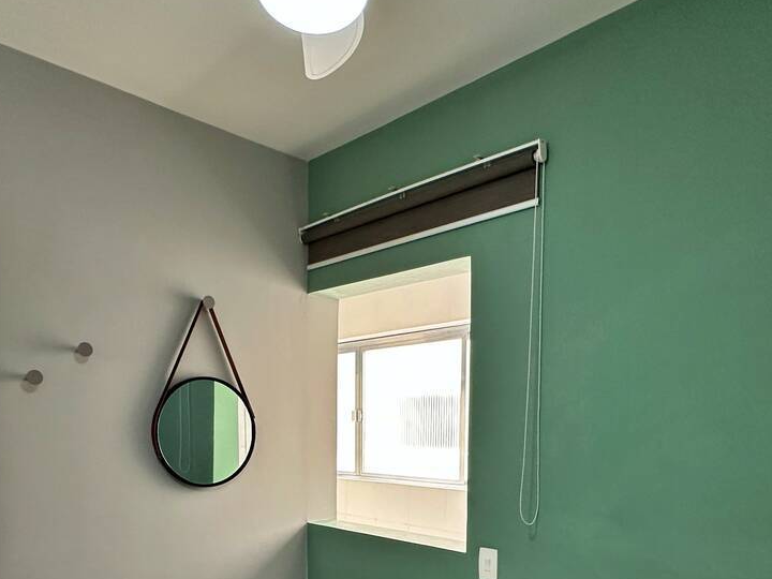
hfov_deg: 63.4
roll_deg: -0.7
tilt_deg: -4.1
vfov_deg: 46.6
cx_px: 378
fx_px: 624
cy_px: 479
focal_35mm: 28
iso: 160
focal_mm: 2.22
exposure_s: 1/60
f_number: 2.2
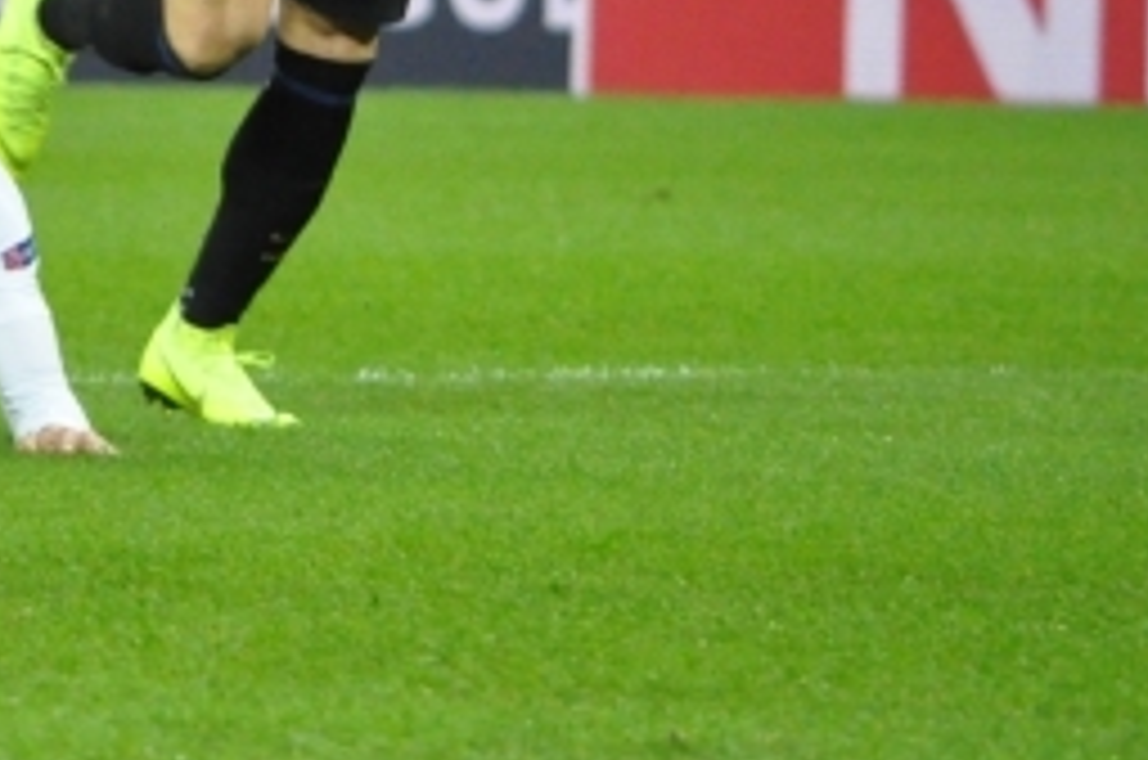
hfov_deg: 2.4
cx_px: -477
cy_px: -295
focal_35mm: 871
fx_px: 27709
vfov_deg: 1.6
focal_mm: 185
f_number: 5
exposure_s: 1/320
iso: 3200
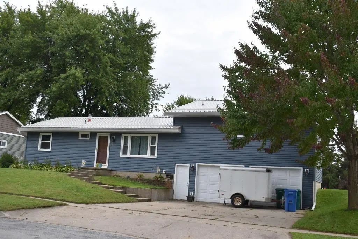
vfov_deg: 34.2
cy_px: 120
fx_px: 388
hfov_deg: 49.5
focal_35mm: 39
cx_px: 179
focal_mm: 26
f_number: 7.1
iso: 200
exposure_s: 1/250
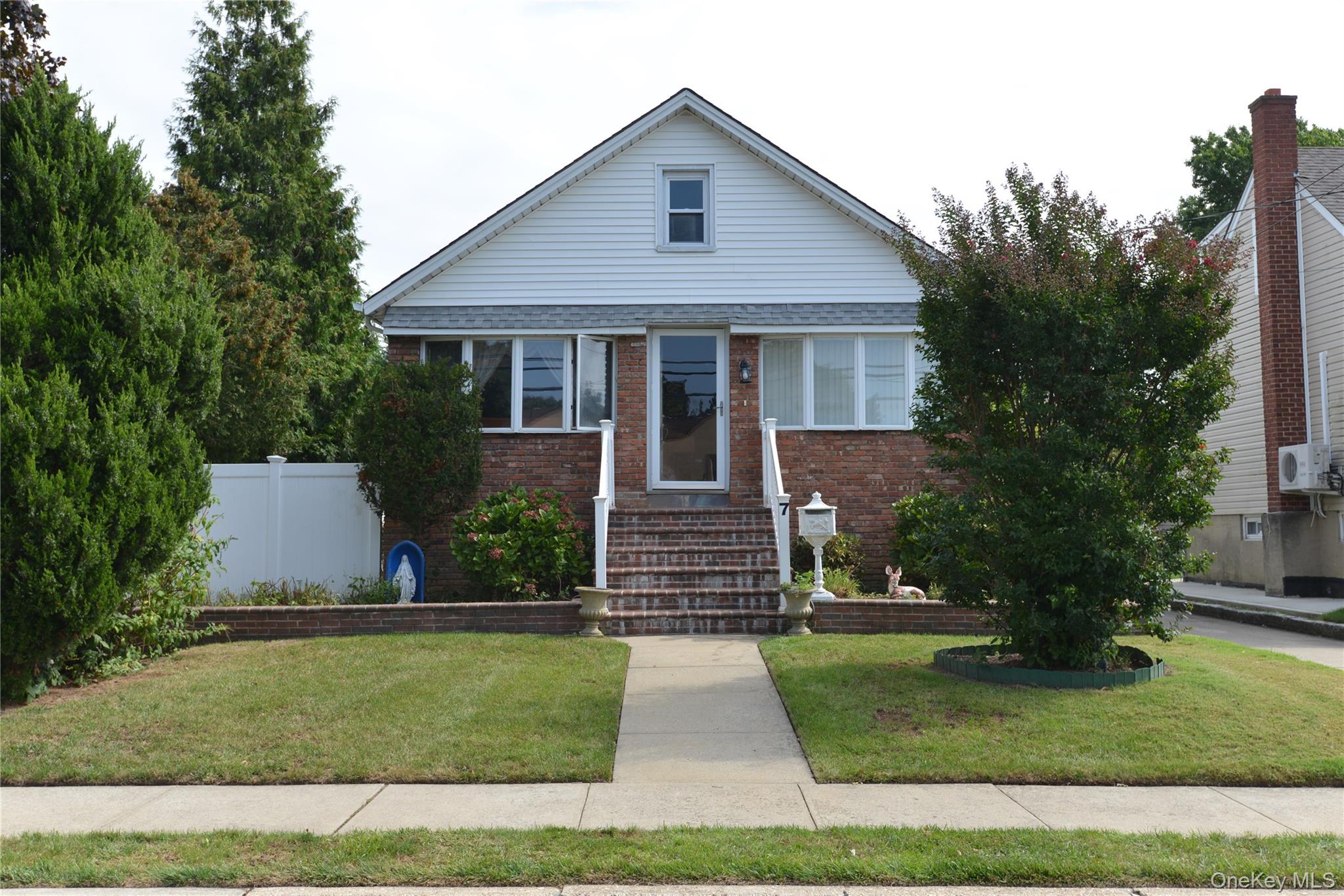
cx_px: 672
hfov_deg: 58.7
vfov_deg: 41.1
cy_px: 448
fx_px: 1195
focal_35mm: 32
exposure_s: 1/250
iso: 140
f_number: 8
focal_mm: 32
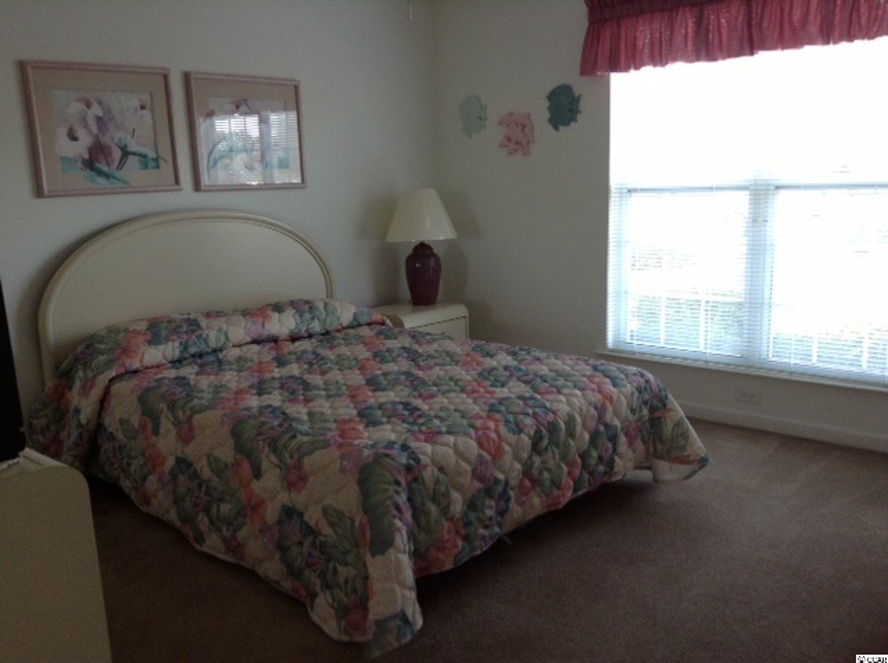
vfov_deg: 42.8
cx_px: 444
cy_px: 332
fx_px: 845
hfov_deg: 55.4
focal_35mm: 33
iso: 64
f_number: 2.4
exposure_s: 1/25
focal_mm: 3.3
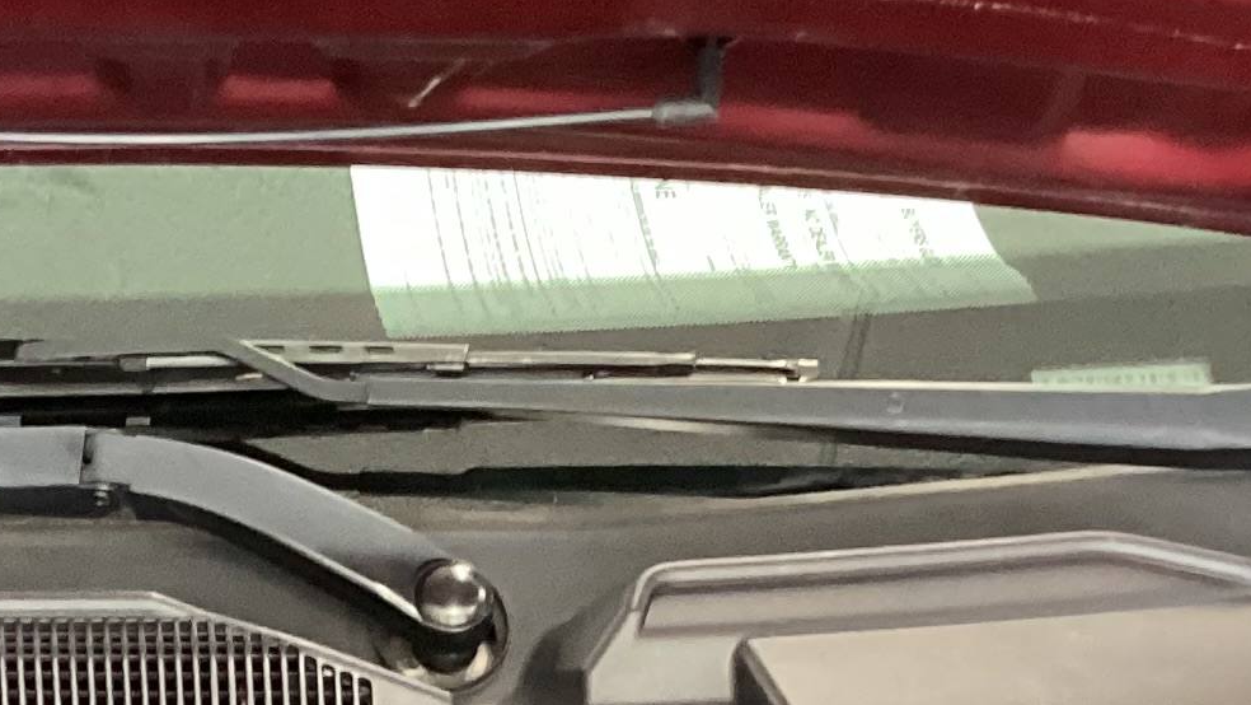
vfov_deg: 10.0
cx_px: 146
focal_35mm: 112
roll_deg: +1.8
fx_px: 3716
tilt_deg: -33.8
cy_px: 1430
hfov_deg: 18.8
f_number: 2.4
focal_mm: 3.3
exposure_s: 1/33
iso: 320
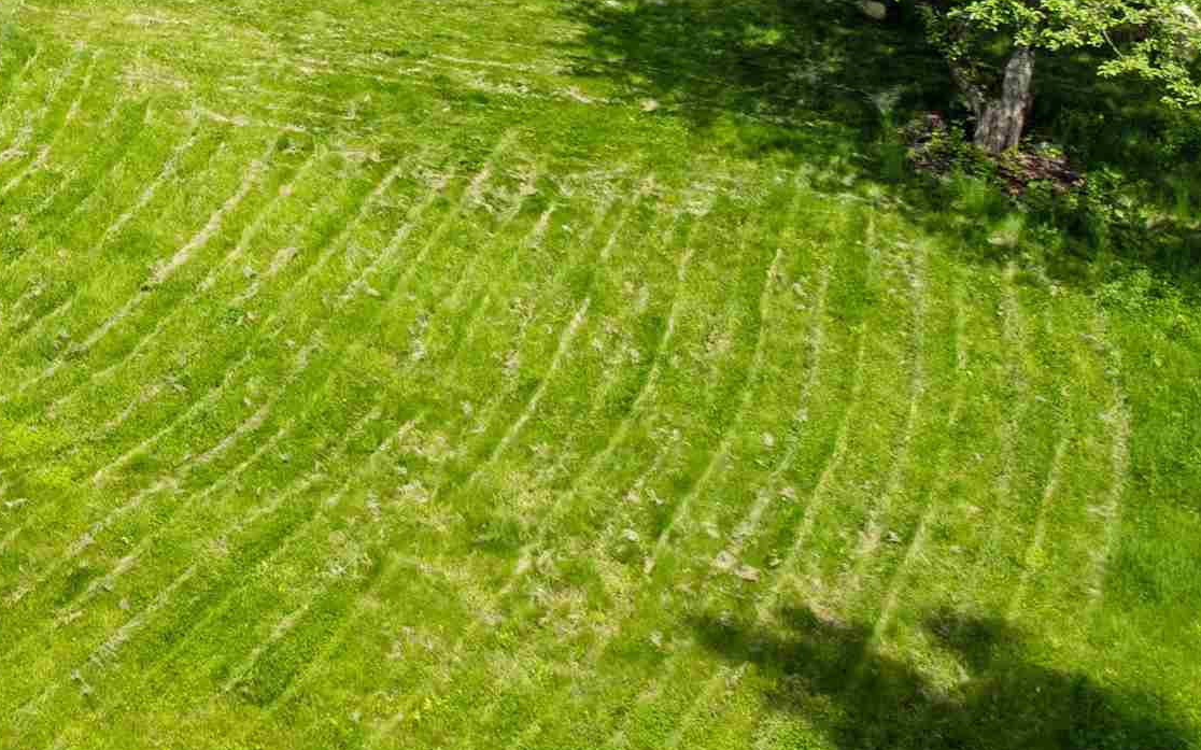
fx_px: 2291
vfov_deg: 17.0
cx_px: -308
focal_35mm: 70
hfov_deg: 25.7
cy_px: -340
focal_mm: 12.29
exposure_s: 1/1000
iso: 100
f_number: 2.8
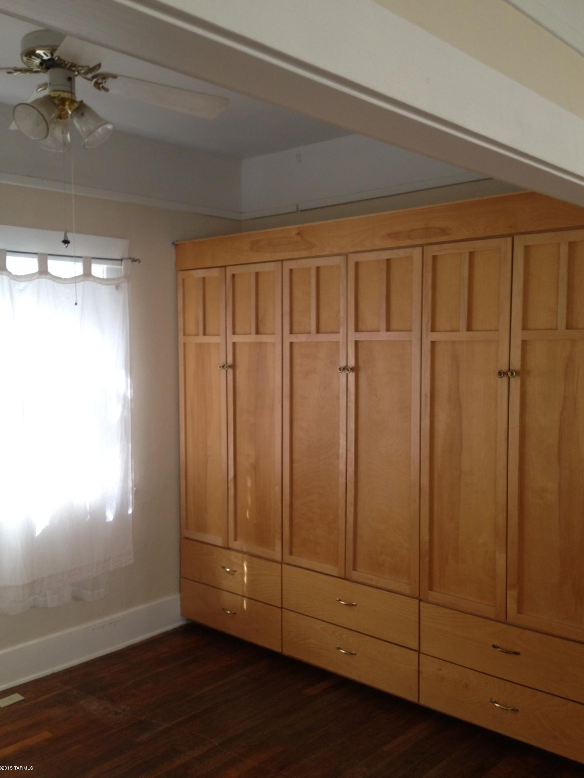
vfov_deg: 51.4
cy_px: 393
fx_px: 810
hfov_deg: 39.7
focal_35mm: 36
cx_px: 296
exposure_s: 1/20
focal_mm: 4.28
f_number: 2.4
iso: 50
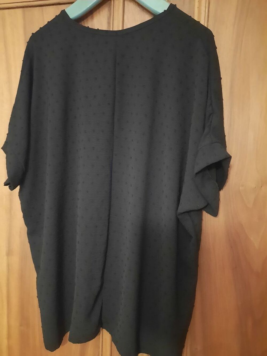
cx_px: 134
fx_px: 257
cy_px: 178
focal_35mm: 25
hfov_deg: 54.9
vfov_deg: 69.4
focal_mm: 4.6
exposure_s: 1/10
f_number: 2
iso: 1600
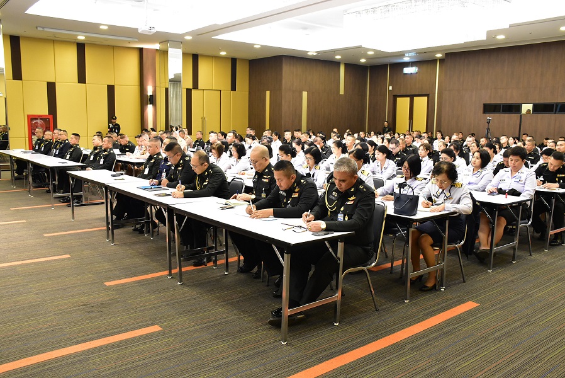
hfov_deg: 61.9
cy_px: 189
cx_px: 282
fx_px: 471
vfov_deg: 43.7
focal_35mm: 30
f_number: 5.6
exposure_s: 1/40
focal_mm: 20
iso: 2500
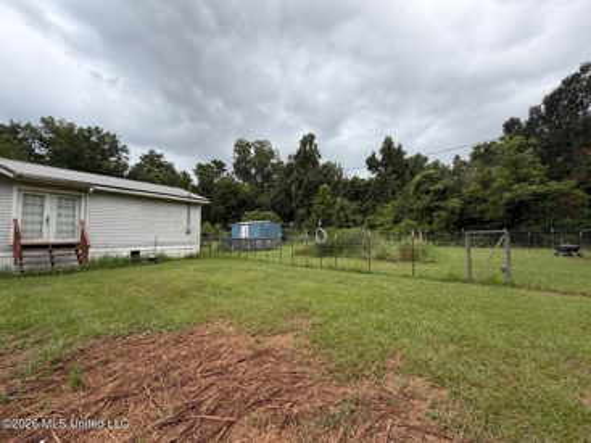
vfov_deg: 85.6
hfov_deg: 102.1
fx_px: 239
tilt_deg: +3.9
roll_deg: -0.1
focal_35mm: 14
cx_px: 296
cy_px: 222
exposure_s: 1/502
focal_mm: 2.22
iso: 50
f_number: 2.2
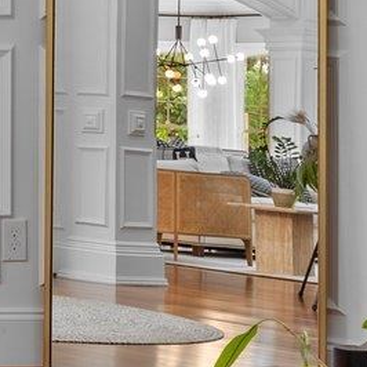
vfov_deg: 13.1
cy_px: -35
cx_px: -566
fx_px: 1571
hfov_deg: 10.9
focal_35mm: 131
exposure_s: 1/1.67
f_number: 9
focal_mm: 20
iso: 100
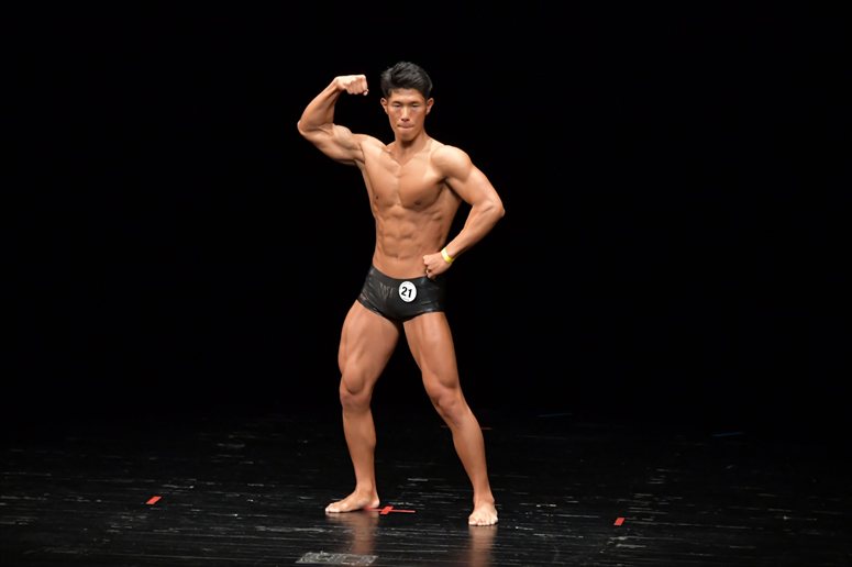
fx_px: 6387
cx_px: 426
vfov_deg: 5.1
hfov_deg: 7.6
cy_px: 284
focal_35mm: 270
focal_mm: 180
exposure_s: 1/400
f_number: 5.6
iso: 4000
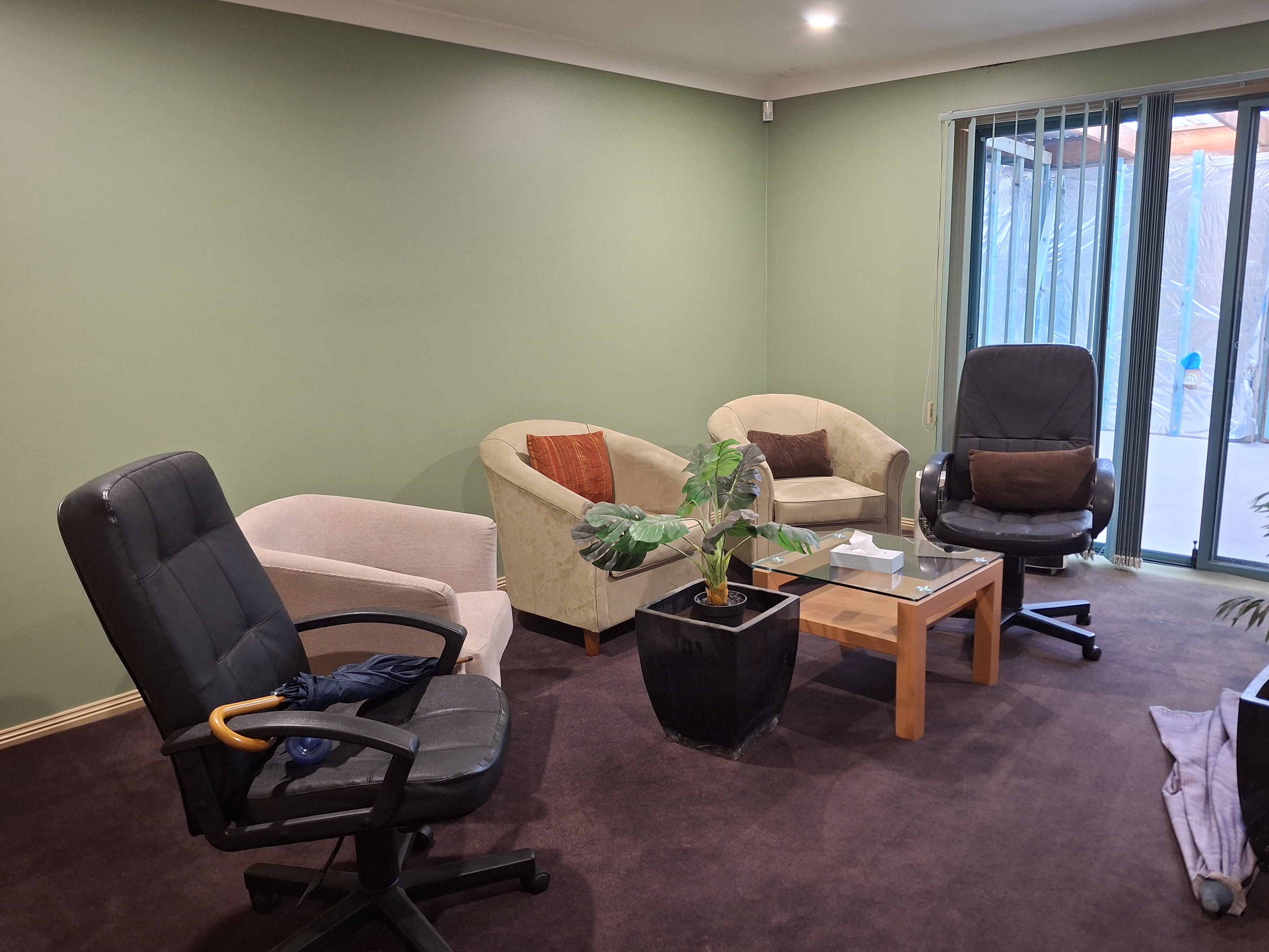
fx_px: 953
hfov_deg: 67.3
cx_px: 655
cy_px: 488
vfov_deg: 53.1
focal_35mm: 26
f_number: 1.8
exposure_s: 1/33
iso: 250
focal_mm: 4.69
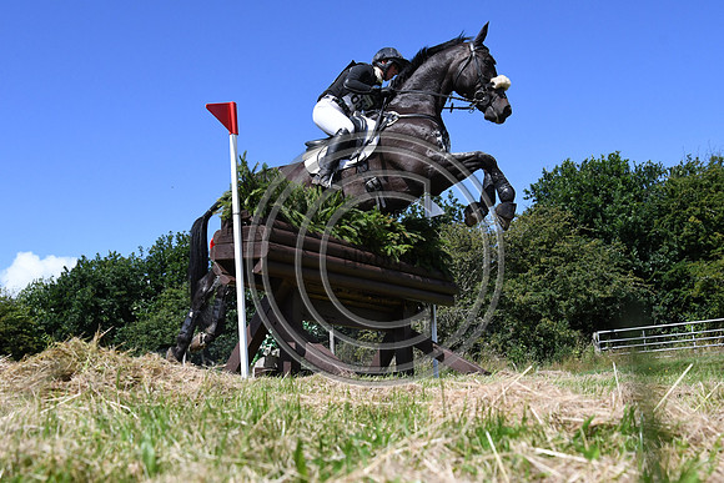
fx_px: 724
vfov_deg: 36.9
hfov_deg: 53.1
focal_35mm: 36
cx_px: 362
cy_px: 242
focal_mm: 24
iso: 1400
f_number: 8
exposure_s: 1/4000
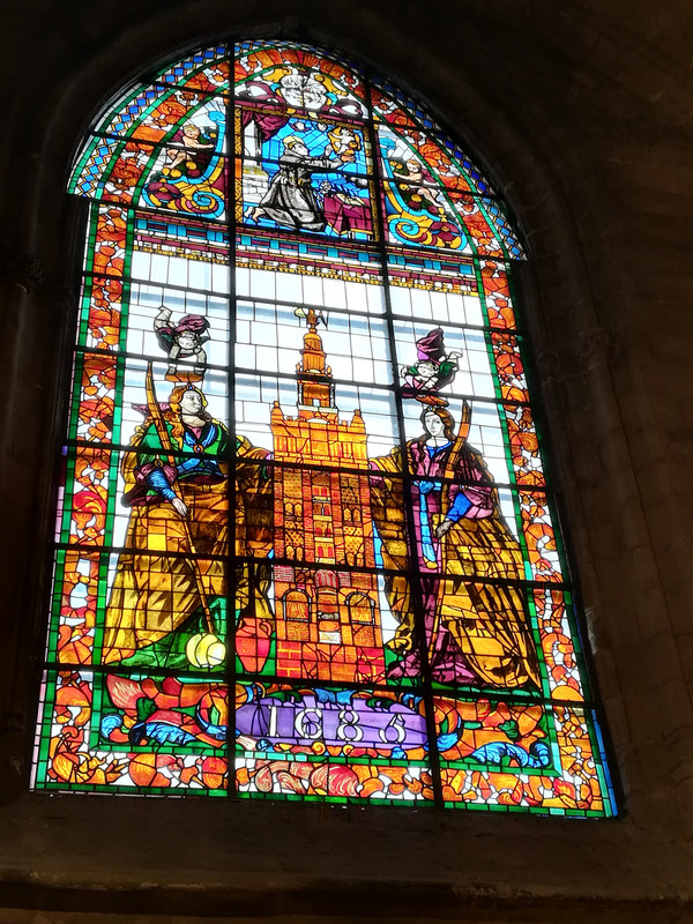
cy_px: 462
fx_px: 1255
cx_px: 346
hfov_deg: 30.9
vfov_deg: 40.4
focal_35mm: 47
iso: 100
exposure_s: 1/100
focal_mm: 3.83
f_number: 2.2
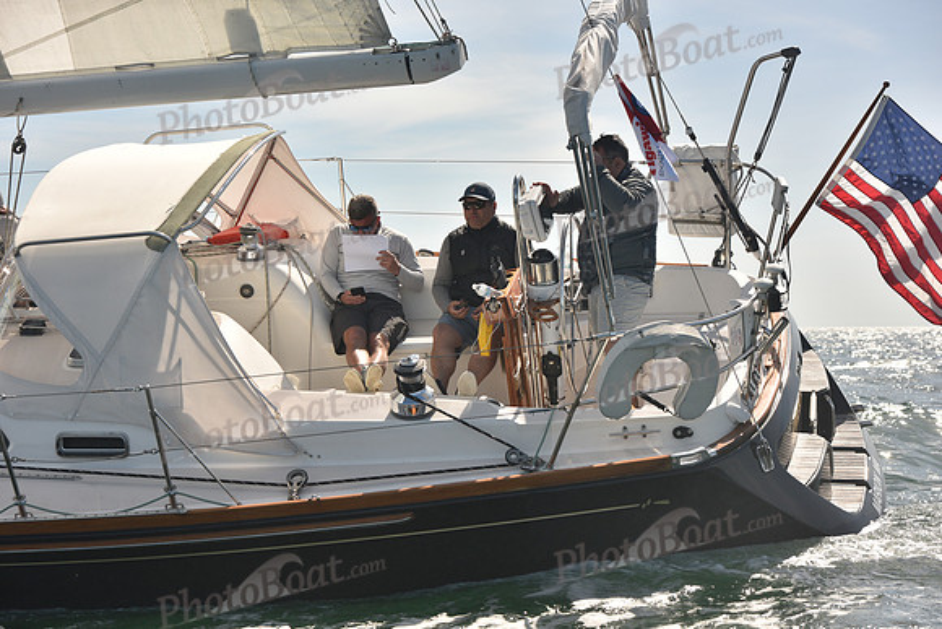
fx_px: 1832
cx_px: 471
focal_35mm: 70
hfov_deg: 28.8
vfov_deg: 19.5
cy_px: 314
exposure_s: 1/640
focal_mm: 70
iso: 250
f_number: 6.3
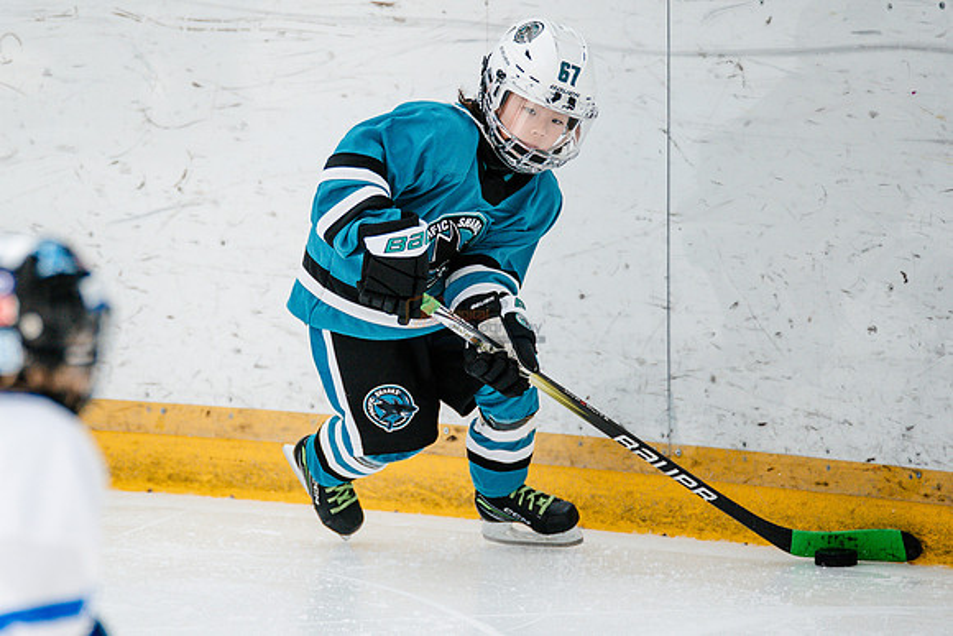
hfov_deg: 6.3
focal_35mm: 328
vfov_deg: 4.2
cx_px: 293
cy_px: 345
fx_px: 8676
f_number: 3.2
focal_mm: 234
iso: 1250
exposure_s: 1/2500
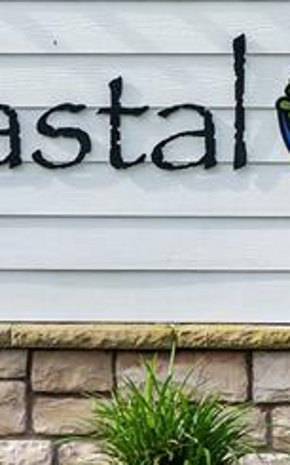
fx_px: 3429
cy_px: 133
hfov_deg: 4.8
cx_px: 334
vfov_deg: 7.7
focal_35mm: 271
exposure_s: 1/640
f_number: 7.1
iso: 200
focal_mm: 63.7
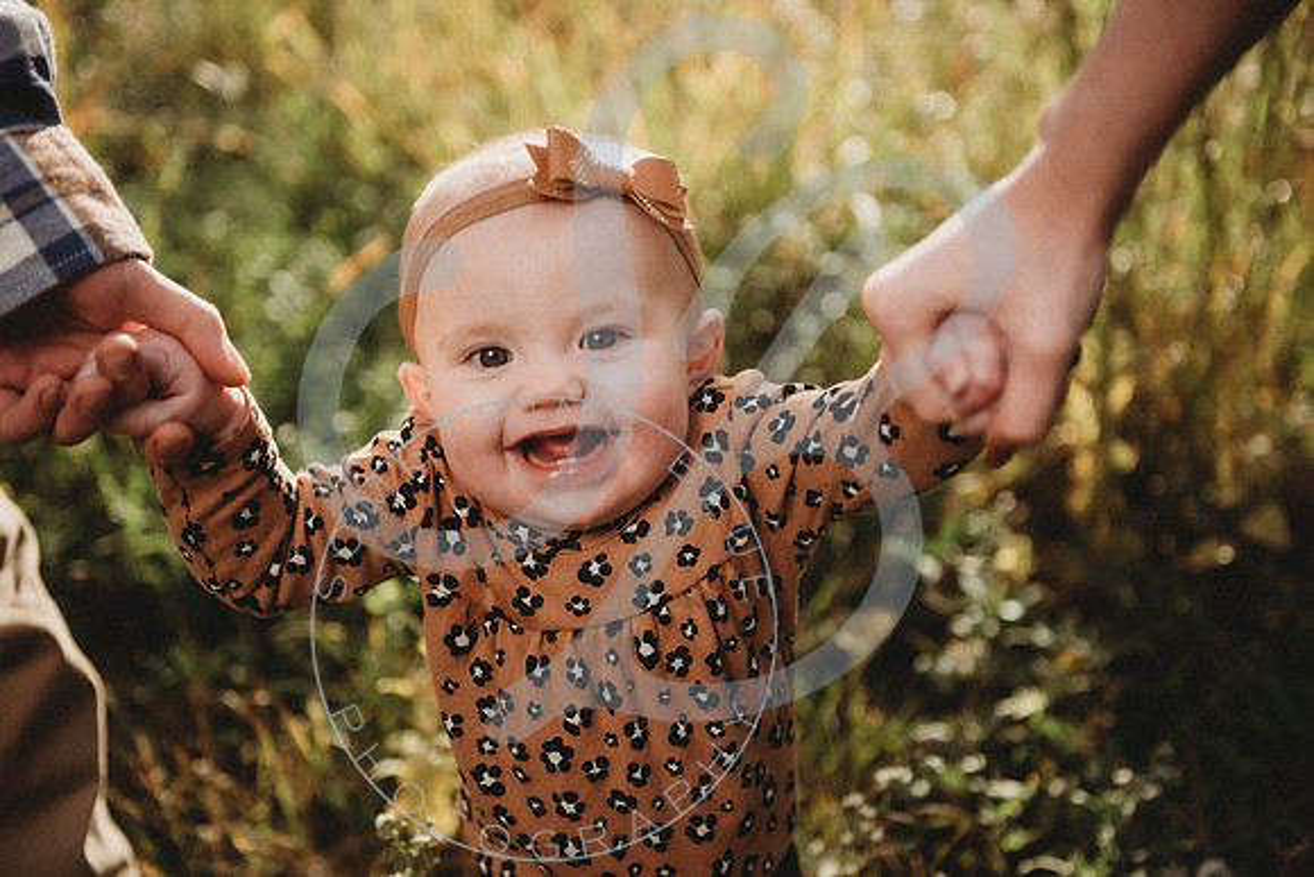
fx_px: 1898
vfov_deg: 26.0
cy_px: 438
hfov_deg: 38.2
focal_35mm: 52
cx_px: 657
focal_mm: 52
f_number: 2.8
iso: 100
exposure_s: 1/800
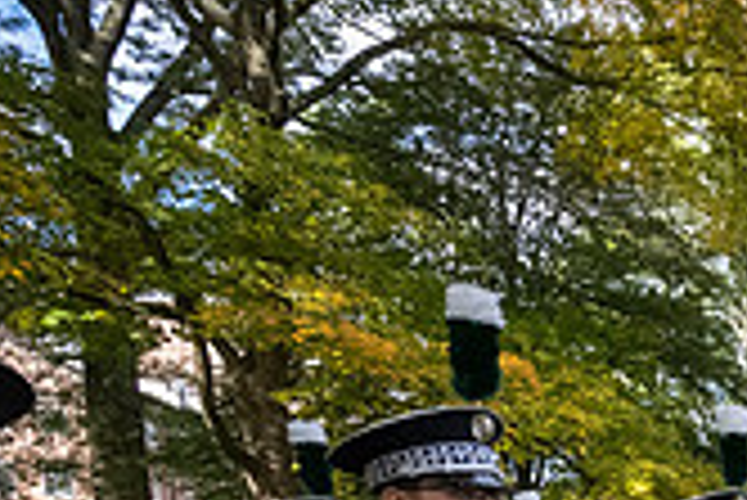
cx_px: 1228
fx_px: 1018
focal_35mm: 49
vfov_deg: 23.6
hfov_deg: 25.0
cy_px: 687
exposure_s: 1/8000
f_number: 4
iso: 6400
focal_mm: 14
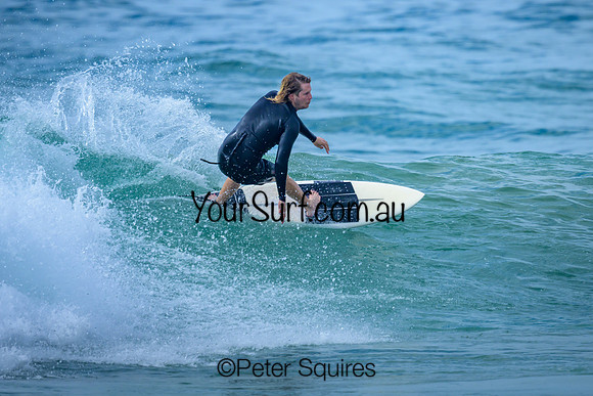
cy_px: 135
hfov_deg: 1.9
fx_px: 17678
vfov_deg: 1.3
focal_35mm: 1073
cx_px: 312
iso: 280
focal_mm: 800
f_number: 6.3
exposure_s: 1/3200
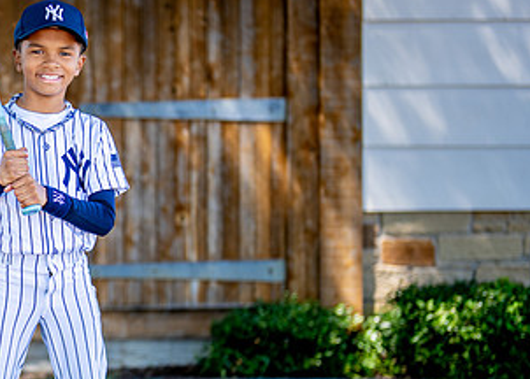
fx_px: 1807
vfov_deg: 12.0
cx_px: 15
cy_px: 223
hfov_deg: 16.4
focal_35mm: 120
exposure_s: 1/1250
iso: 100
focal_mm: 50
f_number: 1.2
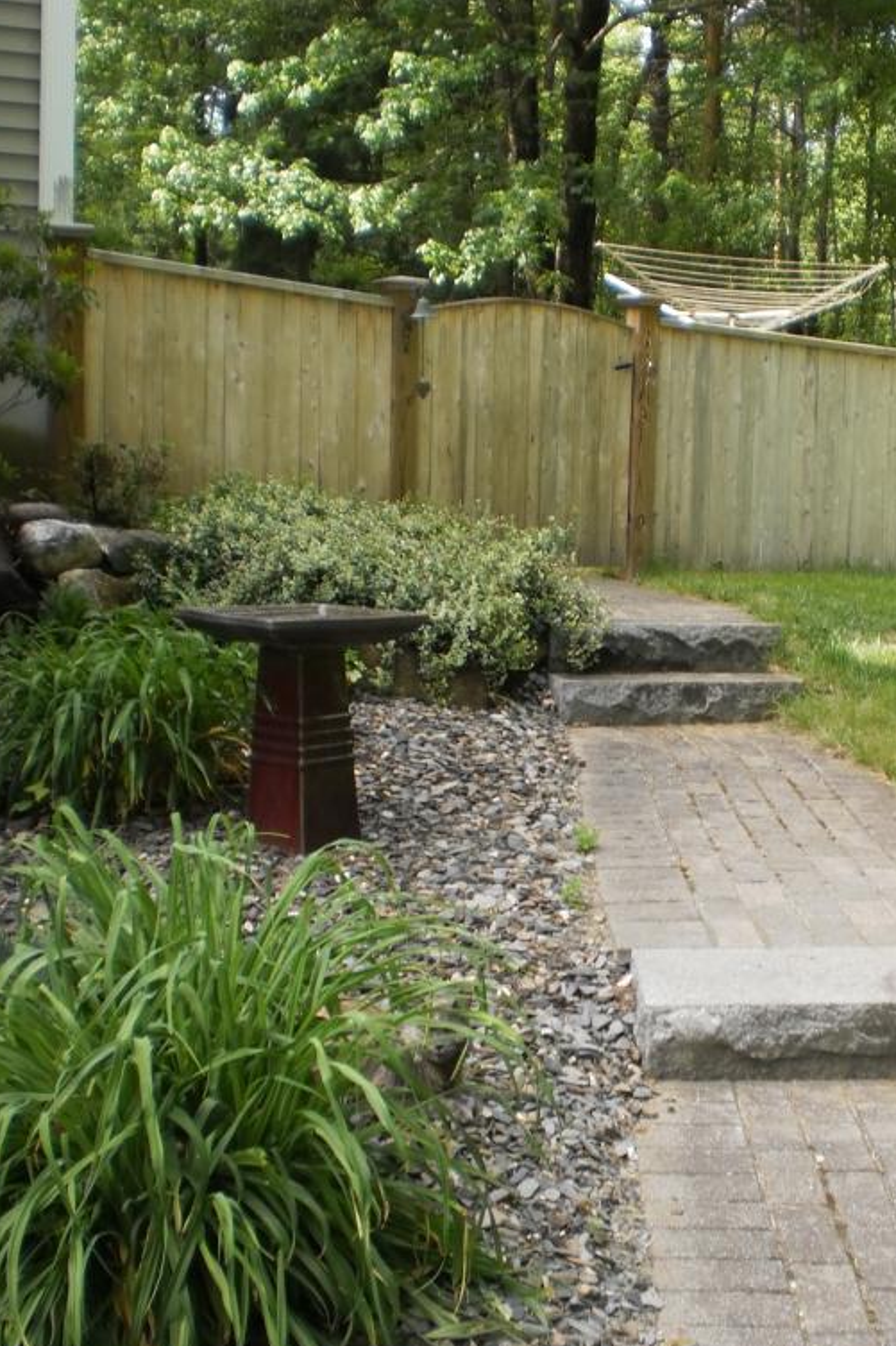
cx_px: 667
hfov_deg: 26.2
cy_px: 686
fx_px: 1905
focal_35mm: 51
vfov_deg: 38.9
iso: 100
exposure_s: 1/125
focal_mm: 6.3
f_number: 3.1
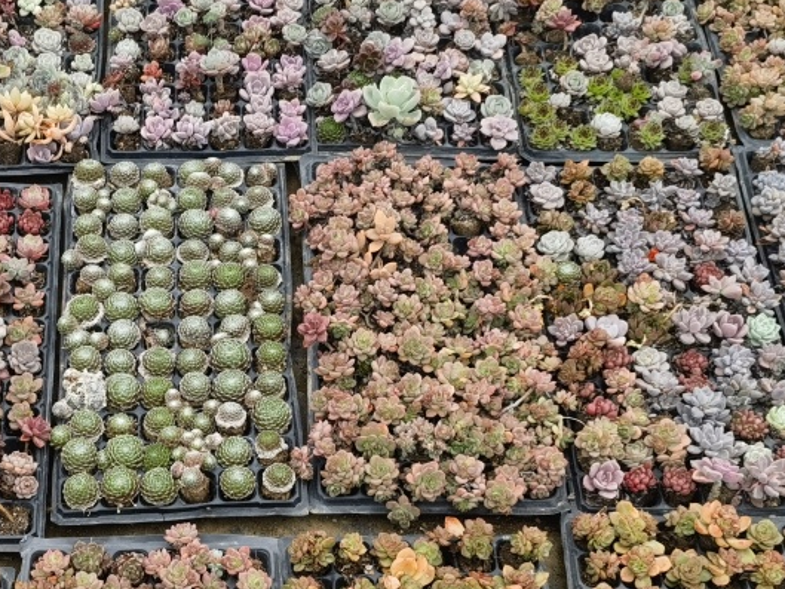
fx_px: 1474
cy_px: 418
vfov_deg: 22.4
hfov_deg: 29.4
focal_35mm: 65
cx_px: 208
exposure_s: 1/237
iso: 50
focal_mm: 6.67
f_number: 1.9
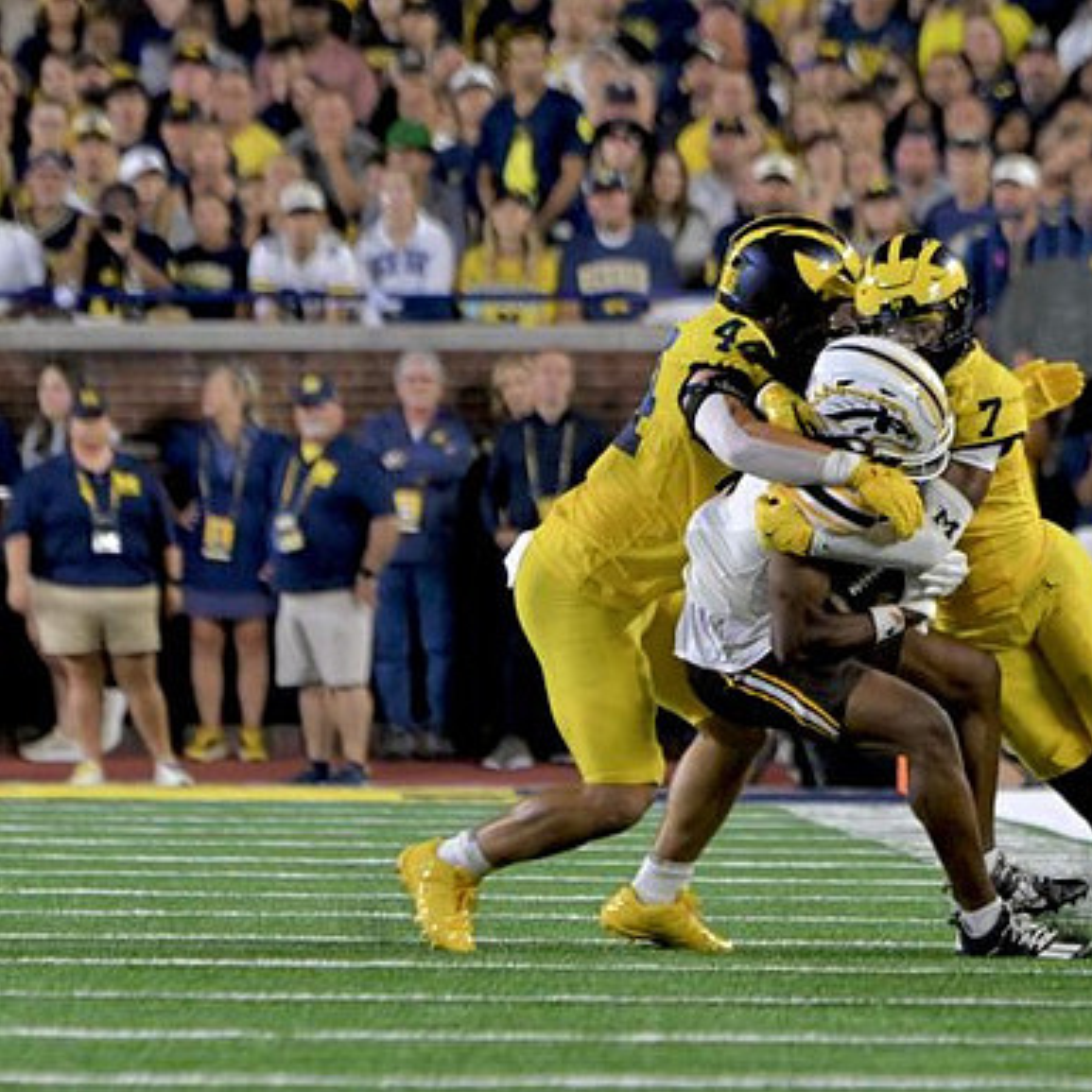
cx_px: 820
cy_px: 546
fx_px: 22628
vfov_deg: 2.8
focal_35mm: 634
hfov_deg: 2.8
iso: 5000
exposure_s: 1/1000
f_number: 5.6
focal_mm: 330
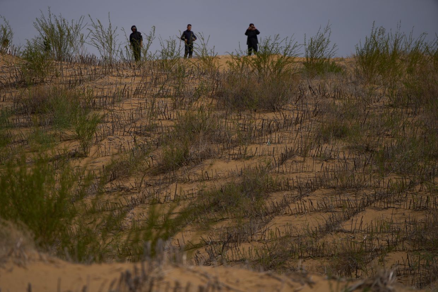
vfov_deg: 6.9
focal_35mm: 200
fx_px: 2433
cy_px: 146
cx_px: 219
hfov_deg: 10.3
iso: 100
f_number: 2.8
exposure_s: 1/6400
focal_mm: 200
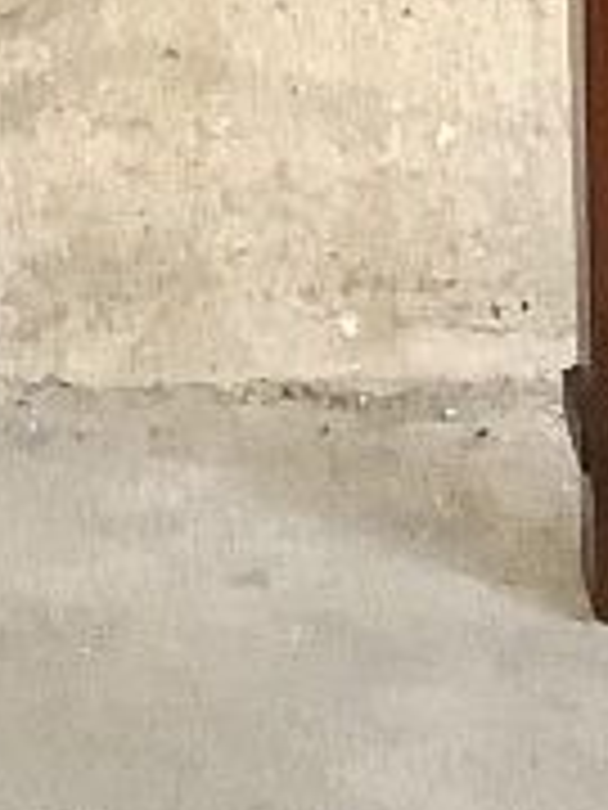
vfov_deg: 8.9
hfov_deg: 7.0
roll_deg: +1.9
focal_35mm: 207
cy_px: -886
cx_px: -495
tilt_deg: -12.6
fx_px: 4848
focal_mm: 3.3
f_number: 2.4
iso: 250
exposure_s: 1/33
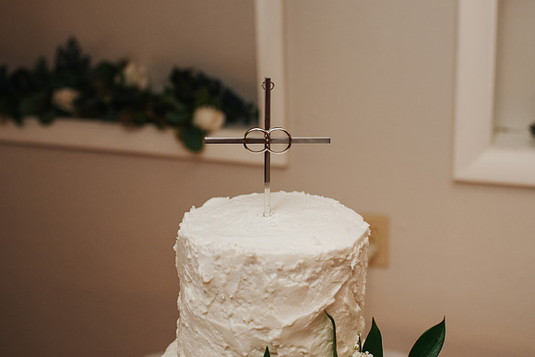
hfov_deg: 45.9
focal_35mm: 42
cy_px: 147
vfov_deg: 31.5
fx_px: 632
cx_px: 272
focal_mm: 35
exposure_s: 1/200
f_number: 3.2
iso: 800
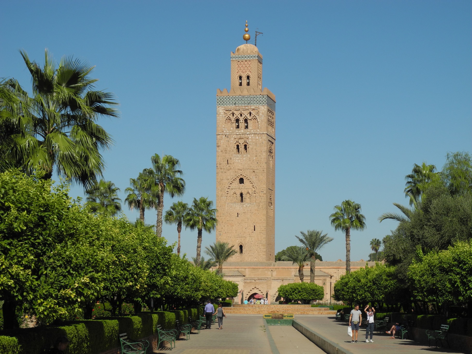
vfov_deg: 15.7
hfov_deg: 20.9
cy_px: 177
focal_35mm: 94
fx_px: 1282
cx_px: 236
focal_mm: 20.1
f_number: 5
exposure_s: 1/1250
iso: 100
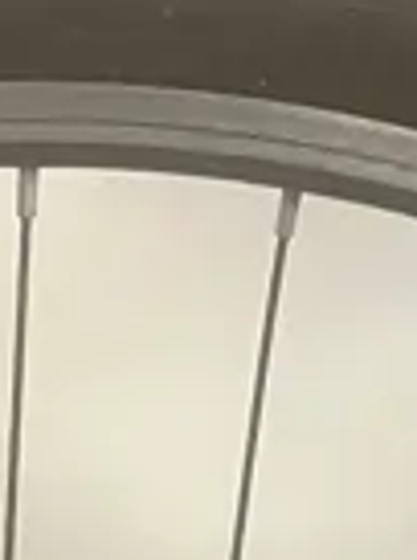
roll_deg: +0.3
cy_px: 1345
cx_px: 61
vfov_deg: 8.6
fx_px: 3389
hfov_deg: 7.0
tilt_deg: -36.0
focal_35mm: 210
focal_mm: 3.99
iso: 250
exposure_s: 1/33
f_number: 1.8
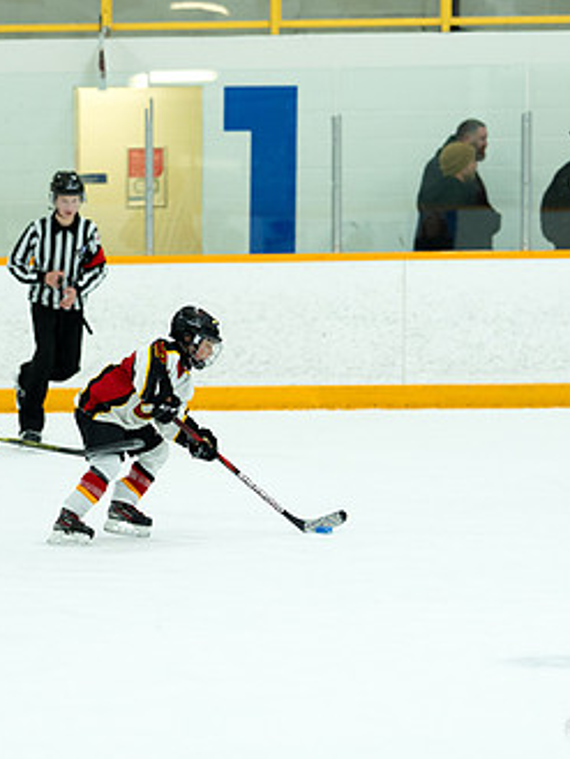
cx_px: 203
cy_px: 449
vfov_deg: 11.3
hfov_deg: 8.5
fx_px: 3840
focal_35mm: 175
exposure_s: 1/1000
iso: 1600
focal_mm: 82
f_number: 2
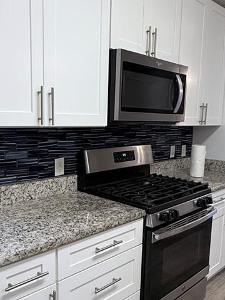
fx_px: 303
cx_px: 112
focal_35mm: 35
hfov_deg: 40.7
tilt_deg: -7.0
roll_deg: -2.3
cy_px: 171
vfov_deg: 52.5
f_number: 2.2
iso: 200
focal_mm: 2.22
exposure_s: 1/120
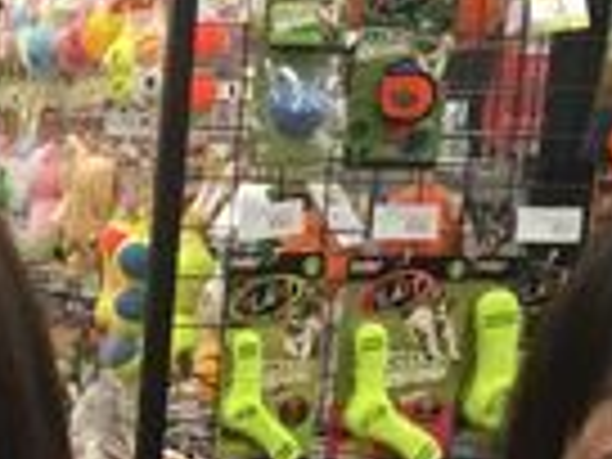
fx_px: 2422
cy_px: 837
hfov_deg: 13.8
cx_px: -220
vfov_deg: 10.2
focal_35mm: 137
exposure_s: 1/33
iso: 64
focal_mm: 3.3
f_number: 2.4
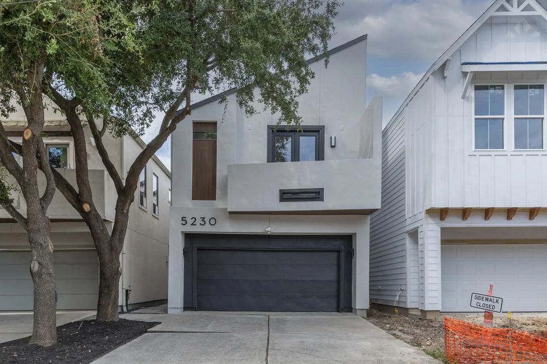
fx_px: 243
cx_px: 274
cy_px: 182
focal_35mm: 16
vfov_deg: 73.7
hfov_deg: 96.8
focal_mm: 16
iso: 100
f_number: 8
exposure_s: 1/1000
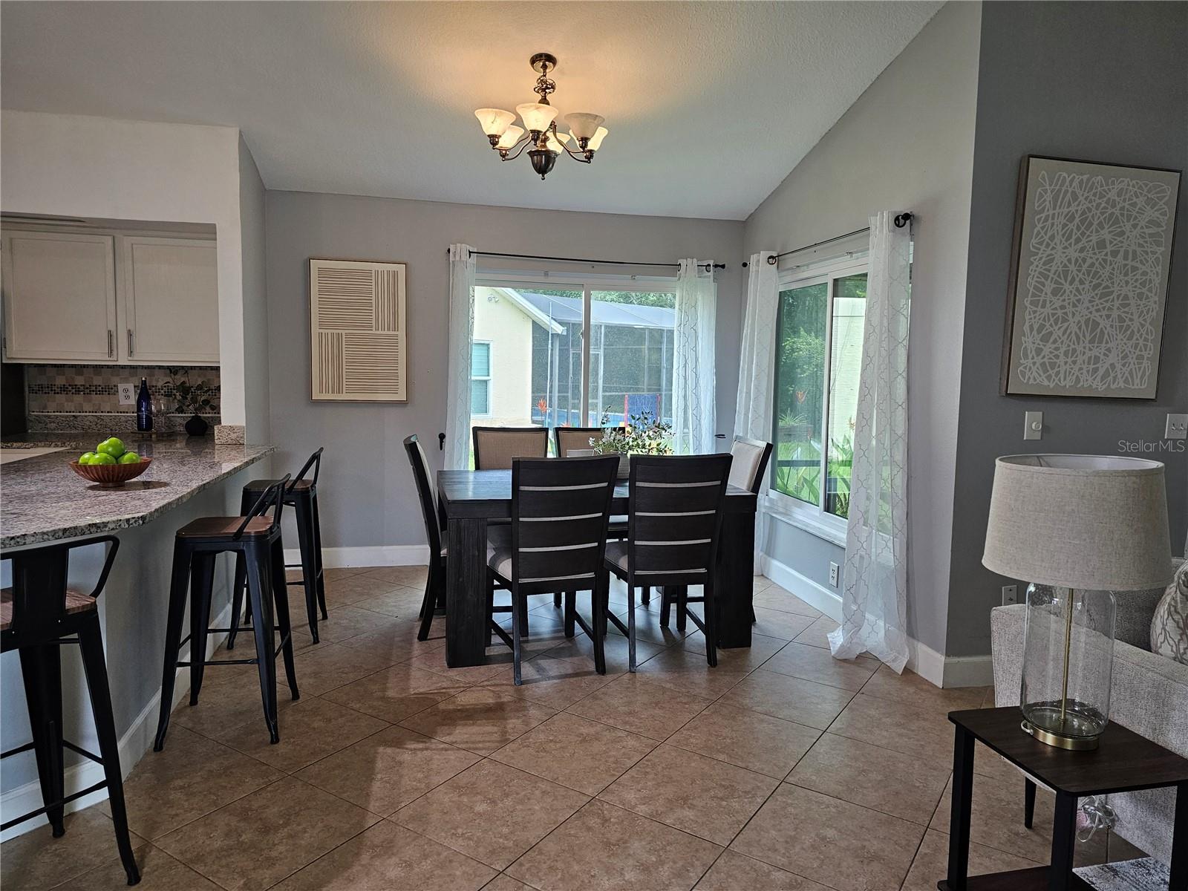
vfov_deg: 58.9
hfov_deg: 73.9
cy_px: 446
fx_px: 789
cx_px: 594
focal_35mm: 23
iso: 200
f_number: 1.7
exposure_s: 1/120
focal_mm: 6.3
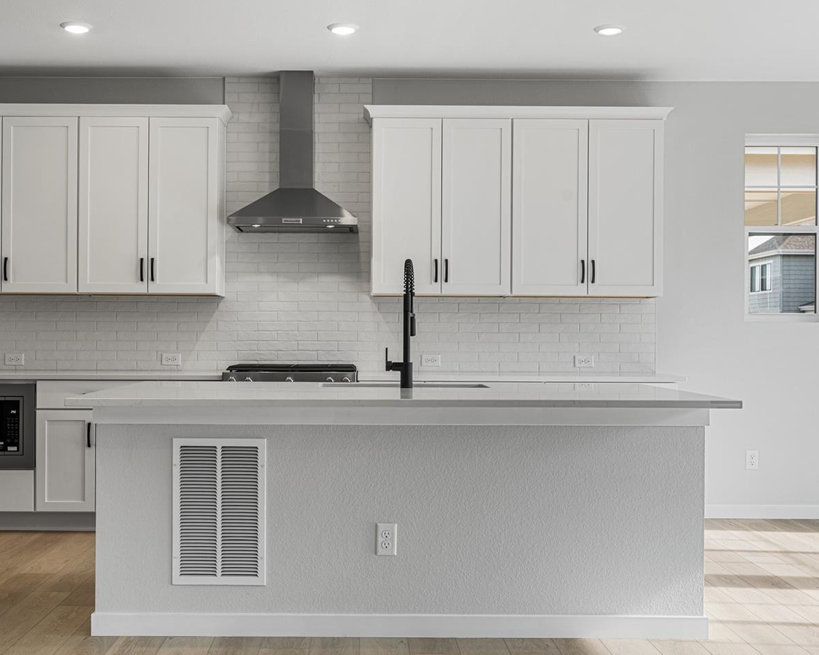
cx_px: 371
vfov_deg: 34.1
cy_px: 338
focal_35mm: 44
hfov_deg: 42.0
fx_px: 1066
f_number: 8
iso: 100
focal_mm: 35
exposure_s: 1/10
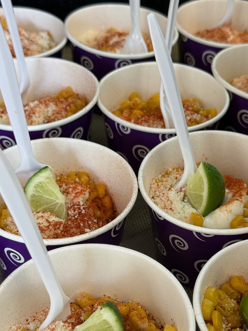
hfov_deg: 23.6
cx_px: 152
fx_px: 592
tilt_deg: -40.1
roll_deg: -3.6
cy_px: 198
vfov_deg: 31.1
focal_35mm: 62
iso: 100
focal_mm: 6.76
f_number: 1.78
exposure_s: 1/81
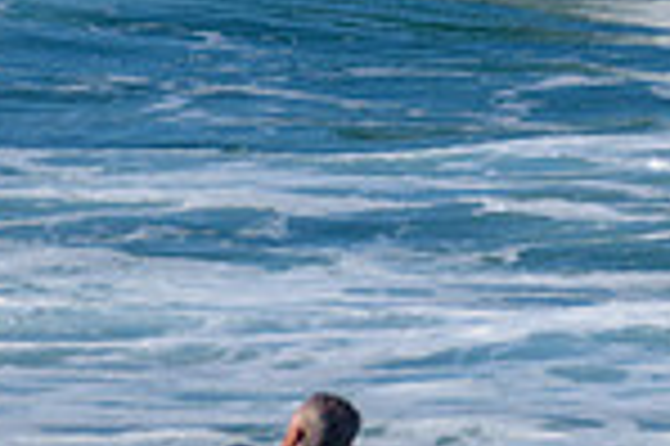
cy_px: -329
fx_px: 44357
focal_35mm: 2386
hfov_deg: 0.9
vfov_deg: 0.6
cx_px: 873
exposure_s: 1/2000
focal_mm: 500
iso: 125
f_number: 5.6
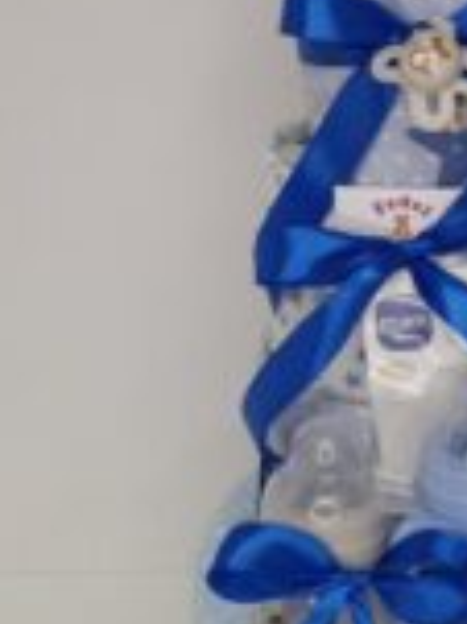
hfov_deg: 23.0
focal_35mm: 61
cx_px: 471
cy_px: 240
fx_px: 1099
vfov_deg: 31.6
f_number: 1.8
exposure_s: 1/27
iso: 50
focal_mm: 5.54
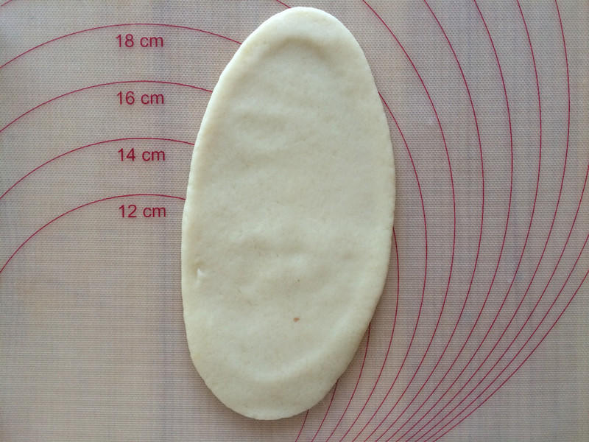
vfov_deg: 48.2
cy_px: 221
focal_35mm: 29
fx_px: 493
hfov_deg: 61.7
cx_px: 294
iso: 80
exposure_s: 1/33
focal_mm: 4.15
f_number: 2.2
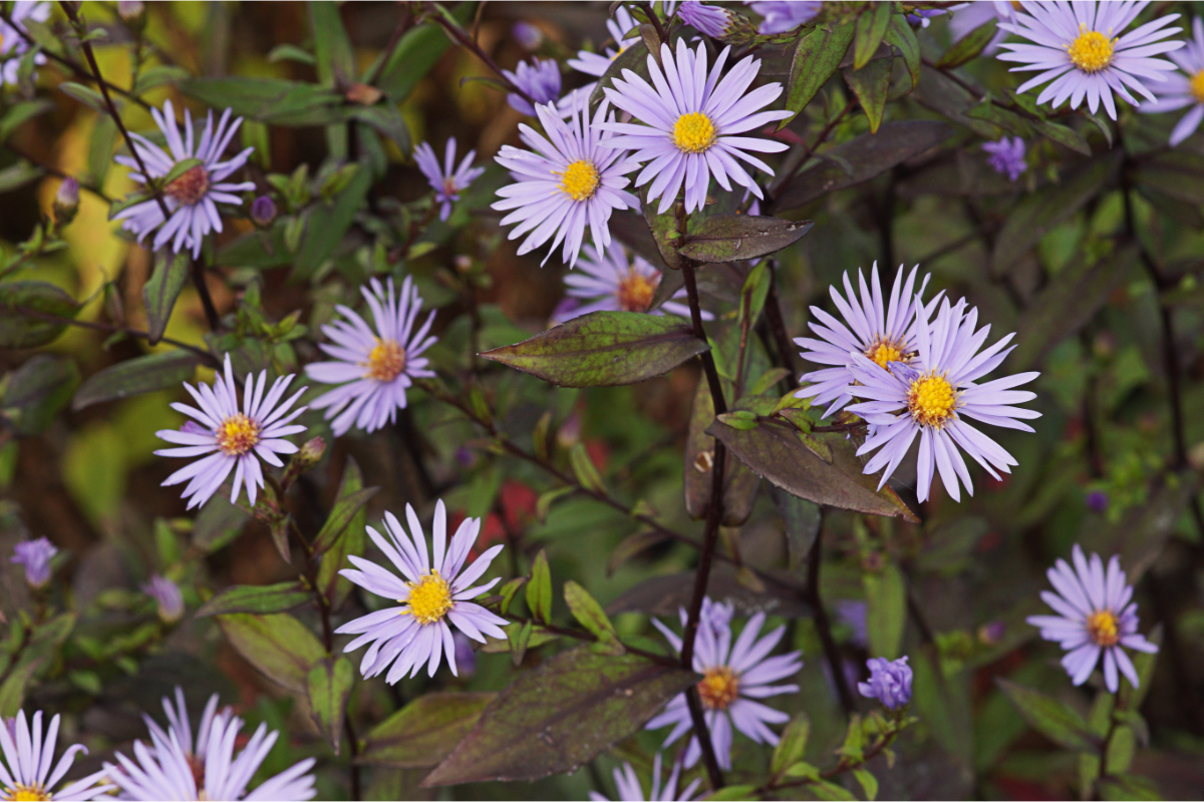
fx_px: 5016
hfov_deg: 13.7
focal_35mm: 150
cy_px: 401
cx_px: 602
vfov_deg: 9.1
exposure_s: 1/160
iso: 320
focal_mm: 100
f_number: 8
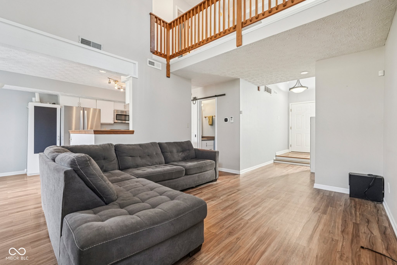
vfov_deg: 73.7
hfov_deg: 96.7
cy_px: 132
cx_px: 198
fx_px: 176
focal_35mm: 16
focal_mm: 16
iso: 1600
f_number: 8
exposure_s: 1/30
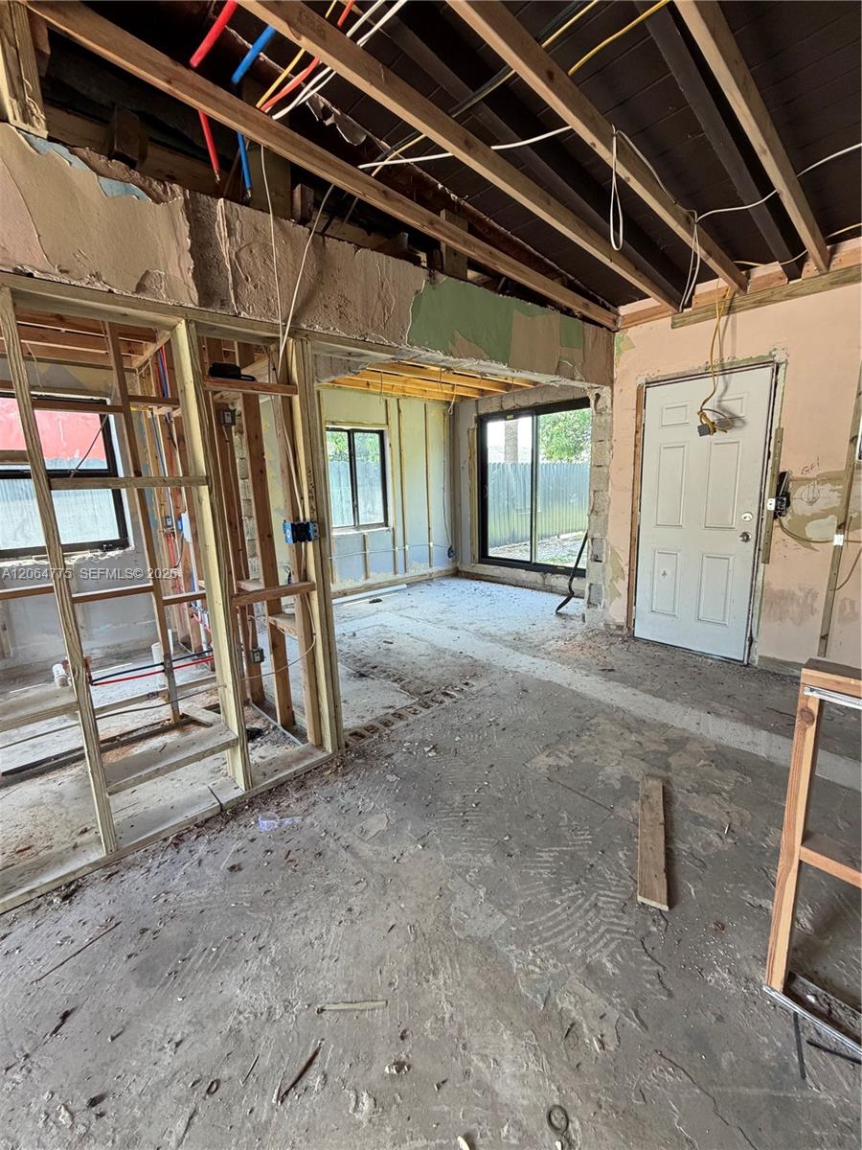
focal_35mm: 14
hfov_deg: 85.7
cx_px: 431
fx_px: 465
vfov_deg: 102.1
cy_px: 575
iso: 320
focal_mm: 2.22
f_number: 2.2
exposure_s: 1/121
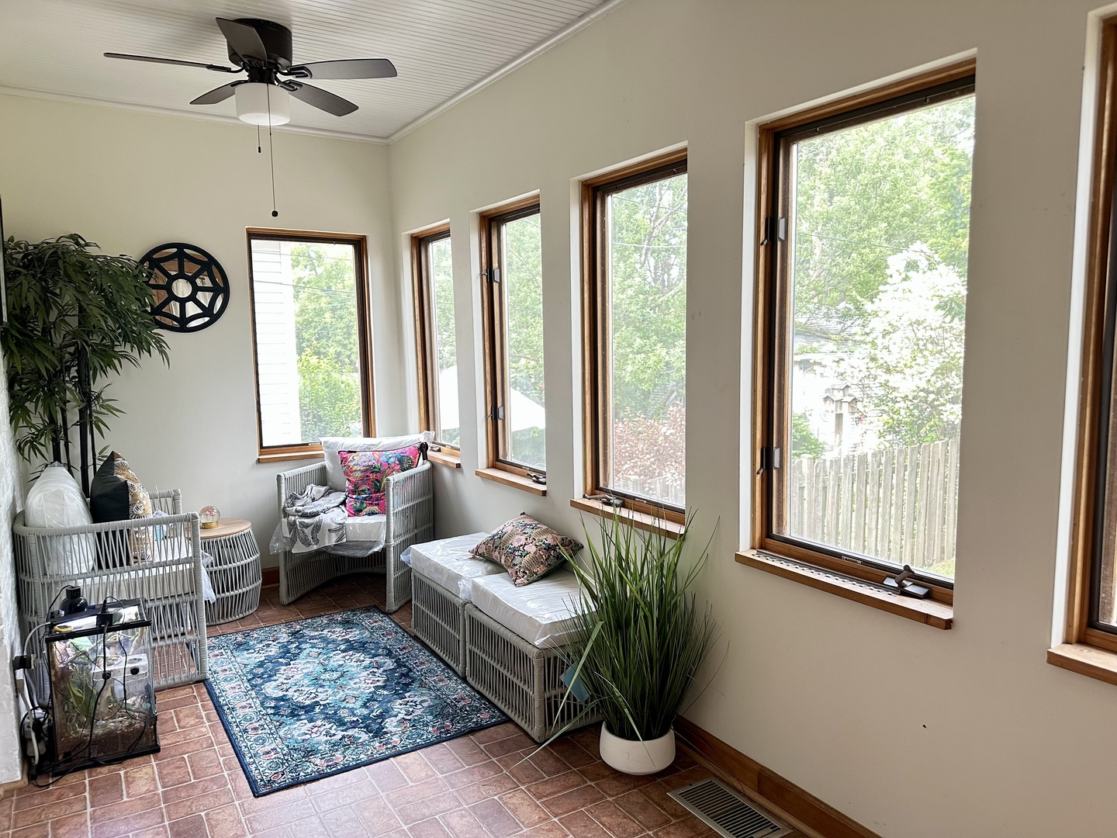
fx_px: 774
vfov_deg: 56.8
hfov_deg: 71.6
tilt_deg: -6.1
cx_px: 558
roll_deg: +0.6
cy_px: 419
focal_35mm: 24
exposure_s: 1/91
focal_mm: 6.86
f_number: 1.78
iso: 250
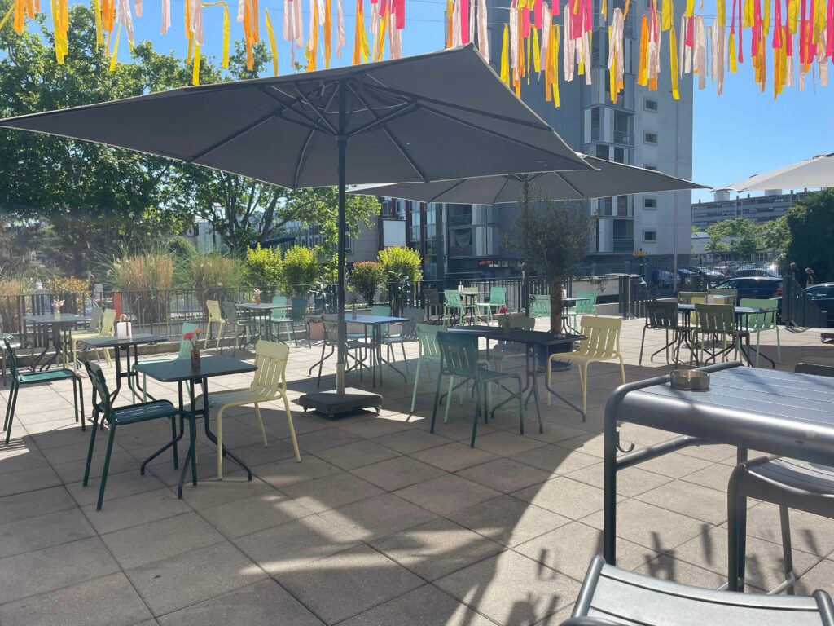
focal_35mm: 26
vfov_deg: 53.1
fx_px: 626
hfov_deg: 67.3
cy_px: 313
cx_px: 417
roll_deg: +1.3
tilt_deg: -3.3
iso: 32
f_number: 1.6
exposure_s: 1/2681
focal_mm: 4.2
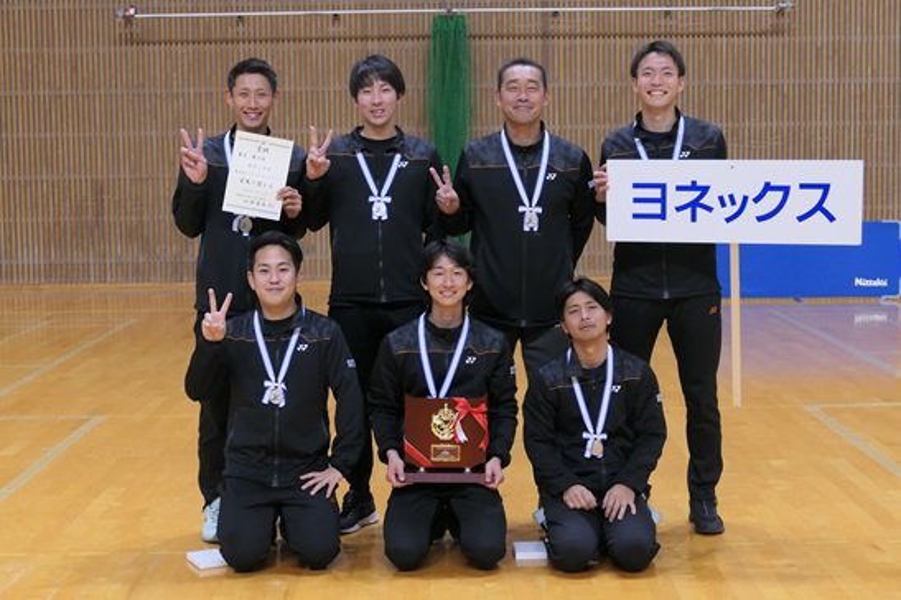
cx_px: 450
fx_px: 1576
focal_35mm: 63
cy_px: 300
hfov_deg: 31.9
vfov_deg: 21.5
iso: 640
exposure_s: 1/80
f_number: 3.6
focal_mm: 22.94
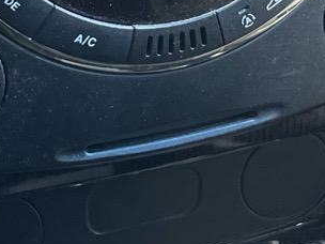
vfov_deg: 8.9
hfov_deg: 12.8
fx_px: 1446
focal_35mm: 154
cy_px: -304
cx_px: 263
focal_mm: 4.2
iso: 32
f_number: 1.6
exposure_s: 1/496
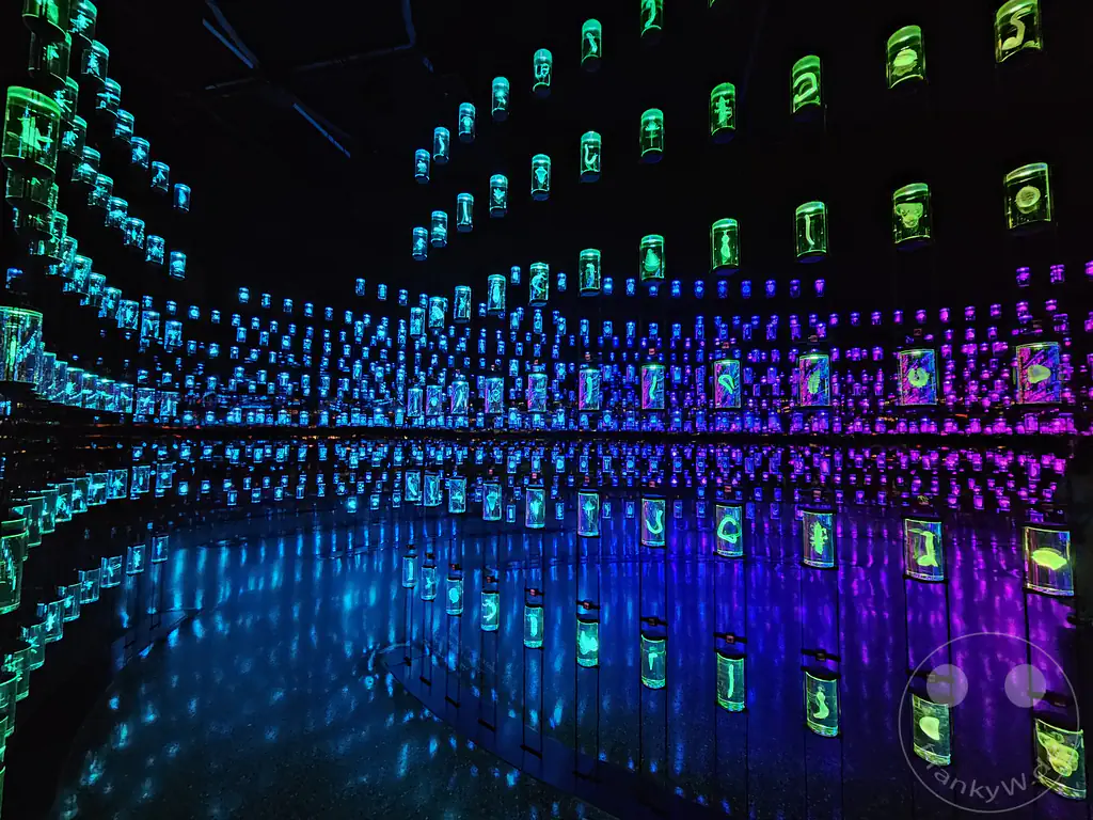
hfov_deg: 106.2
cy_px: 410
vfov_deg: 89.9
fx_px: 410
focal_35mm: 13
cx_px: 546
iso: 1250
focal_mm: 2.2
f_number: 2.2
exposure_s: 1/25
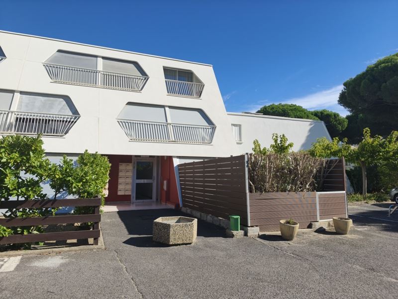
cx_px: 199
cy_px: 150
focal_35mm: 23
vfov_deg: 58.9
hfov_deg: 73.9
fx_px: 264
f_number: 1.67
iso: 50
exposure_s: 1/3436
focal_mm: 6.62
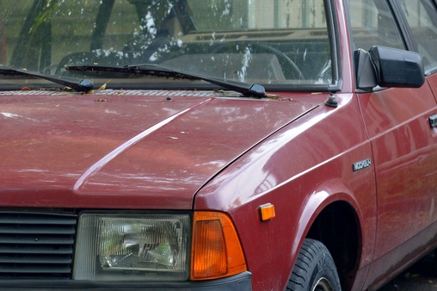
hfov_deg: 15.6
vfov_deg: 10.5
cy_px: 117
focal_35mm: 130
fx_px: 1577
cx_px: 52
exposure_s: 1/200
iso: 500
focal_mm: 50
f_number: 5.6
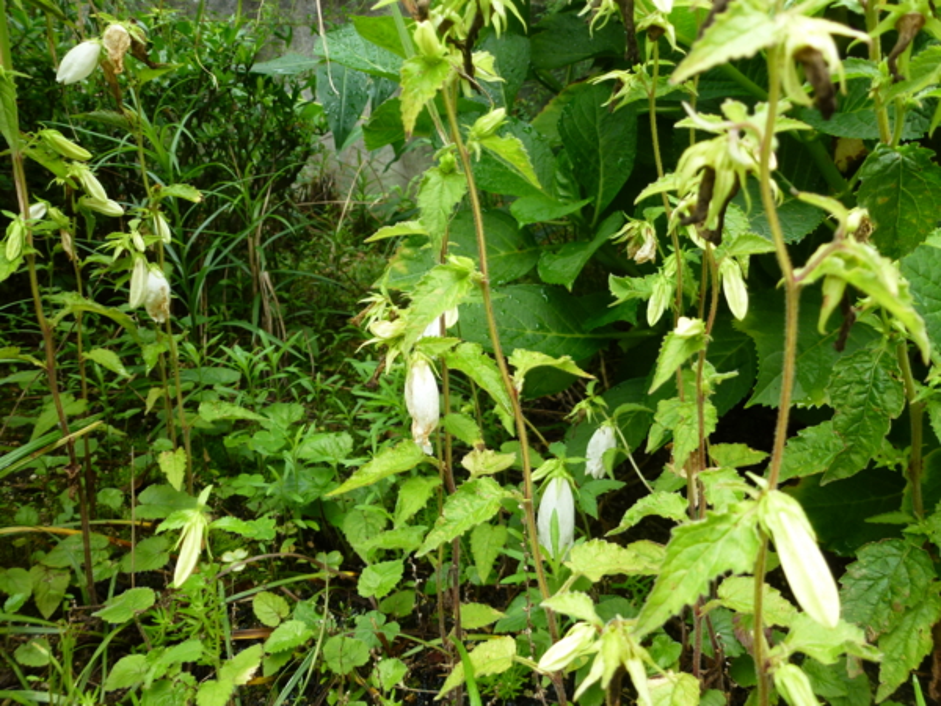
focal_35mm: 29
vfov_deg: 48.2
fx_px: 788
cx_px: 470
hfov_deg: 61.7
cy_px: 353
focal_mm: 5
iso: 100
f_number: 3.5
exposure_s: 1/80
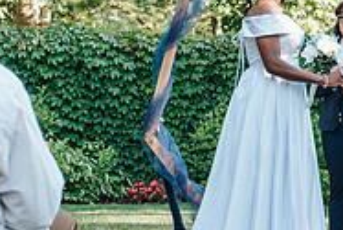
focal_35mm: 126
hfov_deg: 16.0
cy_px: 0
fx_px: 1201
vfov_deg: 10.8
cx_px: 329
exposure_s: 1/400
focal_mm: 35
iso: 220
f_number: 3.2
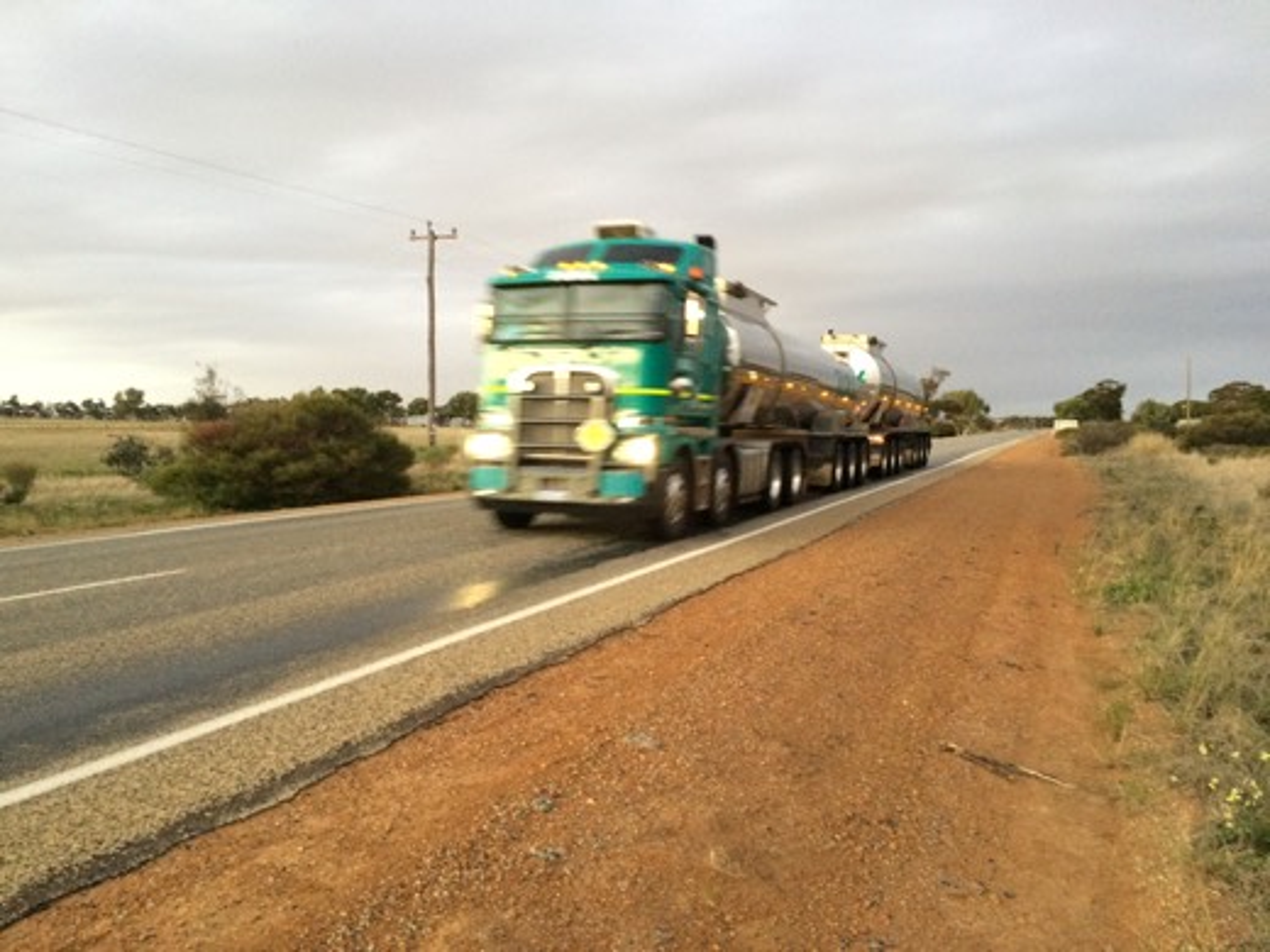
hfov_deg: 61.7
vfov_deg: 48.2
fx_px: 1064
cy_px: 476
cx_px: 635
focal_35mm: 29
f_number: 2.2
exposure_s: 1/30
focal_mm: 4.15
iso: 200
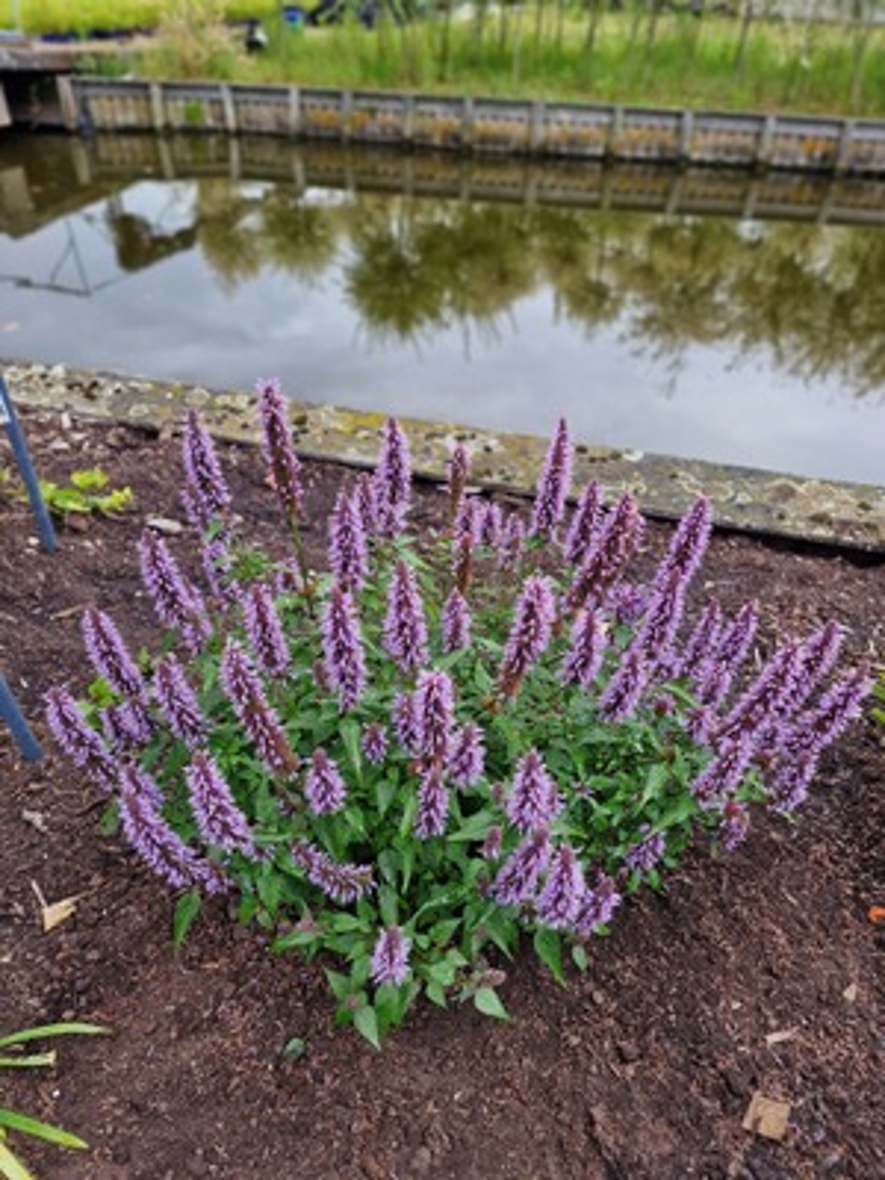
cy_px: 590
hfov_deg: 58.9
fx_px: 784
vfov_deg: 73.9
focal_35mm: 23
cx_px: 442
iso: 50
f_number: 1.8
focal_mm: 6.4
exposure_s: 1/106
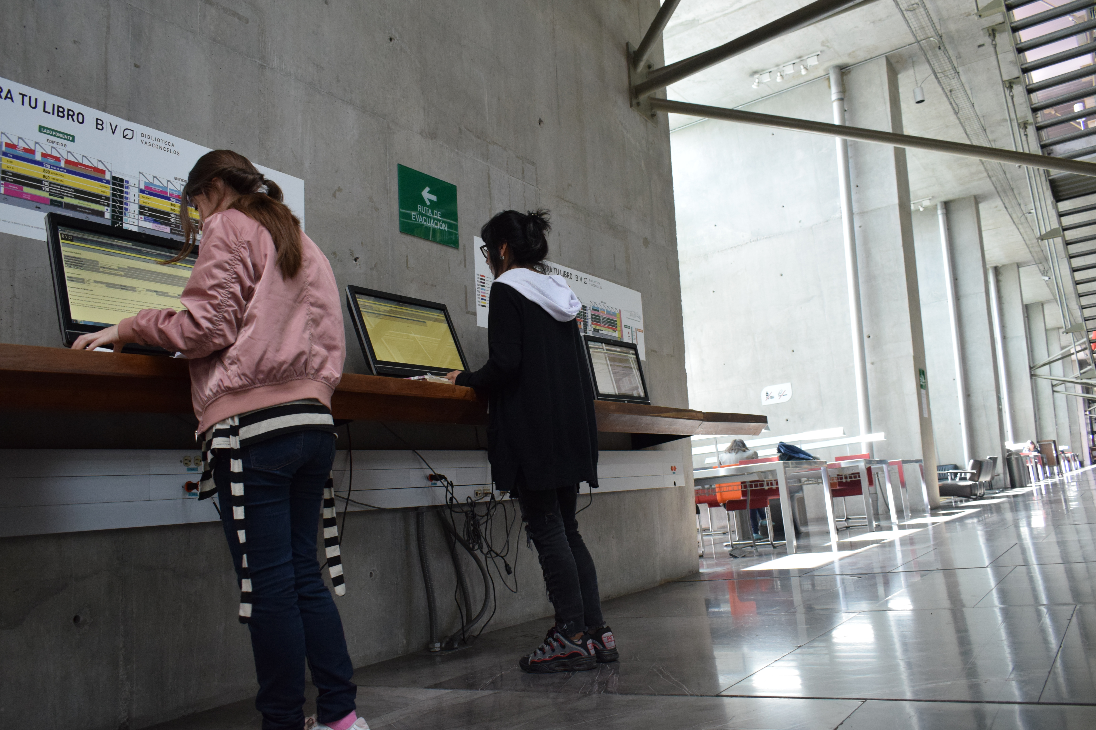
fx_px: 913
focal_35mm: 30
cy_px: 365
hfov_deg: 61.9
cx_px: 548
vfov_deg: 43.6
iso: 1600
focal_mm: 20
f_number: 5
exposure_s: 1/125
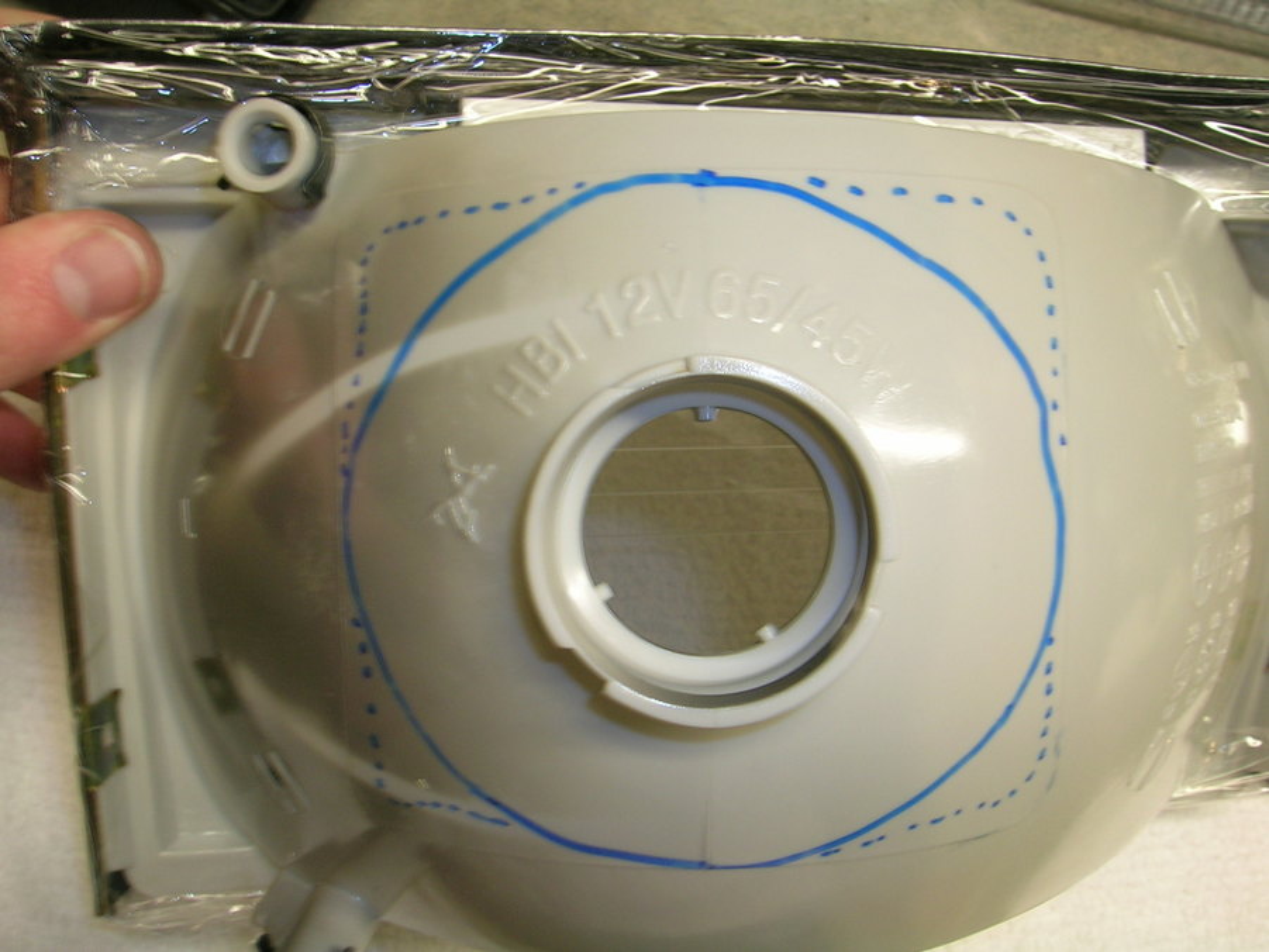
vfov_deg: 40.7
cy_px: 476
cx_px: 634
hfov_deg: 52.6
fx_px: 1283
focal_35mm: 35
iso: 50
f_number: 4.8
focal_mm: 5.4
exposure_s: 1/4.9
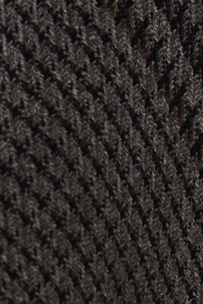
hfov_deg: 3.9
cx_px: 633
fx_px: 2867
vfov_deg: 6.0
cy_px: -91
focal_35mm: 339
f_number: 5.6
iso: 320
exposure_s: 1/30
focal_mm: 32
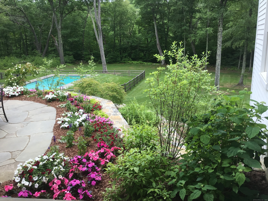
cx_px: 134
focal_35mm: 31
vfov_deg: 45.4
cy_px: 100
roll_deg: +1.7
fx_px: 240
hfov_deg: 58.4
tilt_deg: -14.8
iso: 25
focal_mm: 3.3
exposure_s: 1/566
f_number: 2.4
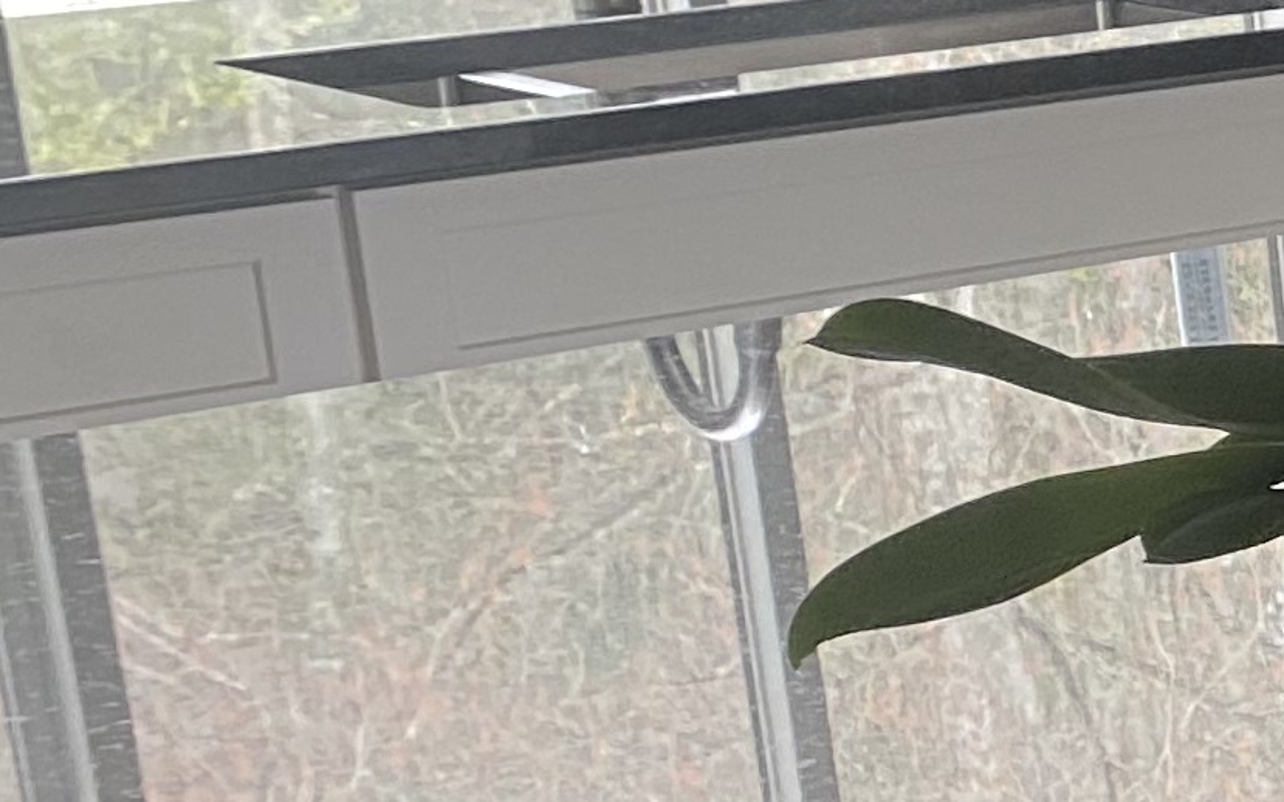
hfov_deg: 12.5
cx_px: 2989
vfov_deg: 9.7
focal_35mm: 134
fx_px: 4689
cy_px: 743
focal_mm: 4.25
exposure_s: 1/60
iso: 160
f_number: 1.8
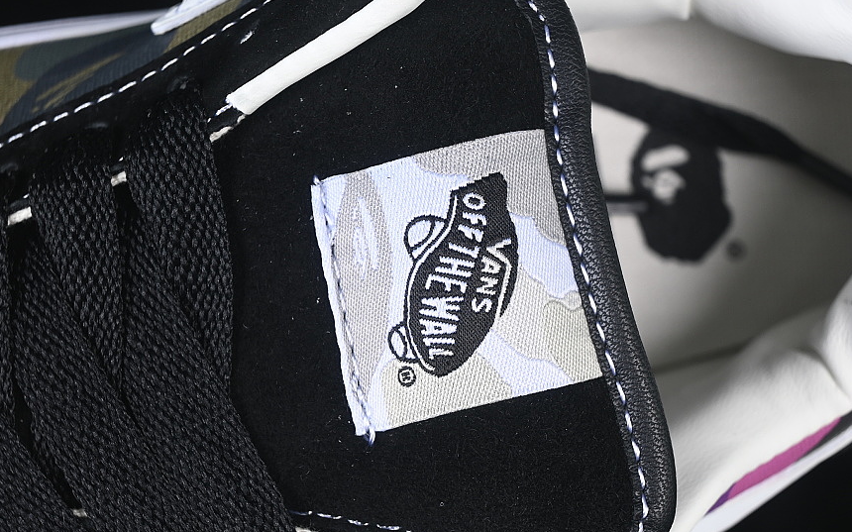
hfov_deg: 21.6
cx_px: 406
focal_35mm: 96
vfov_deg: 13.6
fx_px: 2229
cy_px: 314
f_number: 6.3
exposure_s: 1/60
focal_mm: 50
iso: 160
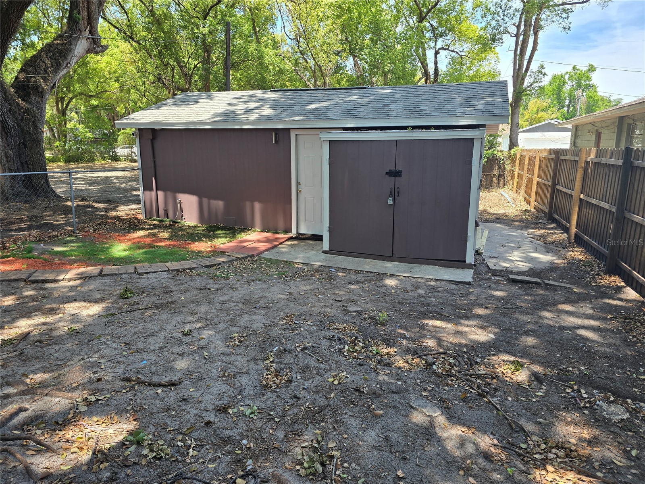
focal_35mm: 23
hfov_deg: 73.9
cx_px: 322
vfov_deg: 58.9
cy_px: 242
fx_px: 429
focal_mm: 6.3
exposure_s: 1/218
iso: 12
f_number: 1.7
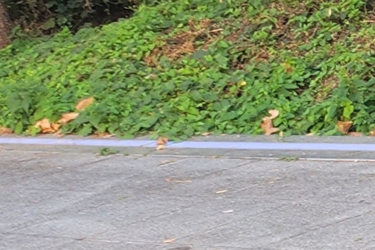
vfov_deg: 7.0
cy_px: -41
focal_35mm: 196
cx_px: 1254
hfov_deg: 8.3
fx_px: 2043
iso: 50
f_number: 1.8
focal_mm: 5
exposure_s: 1/180
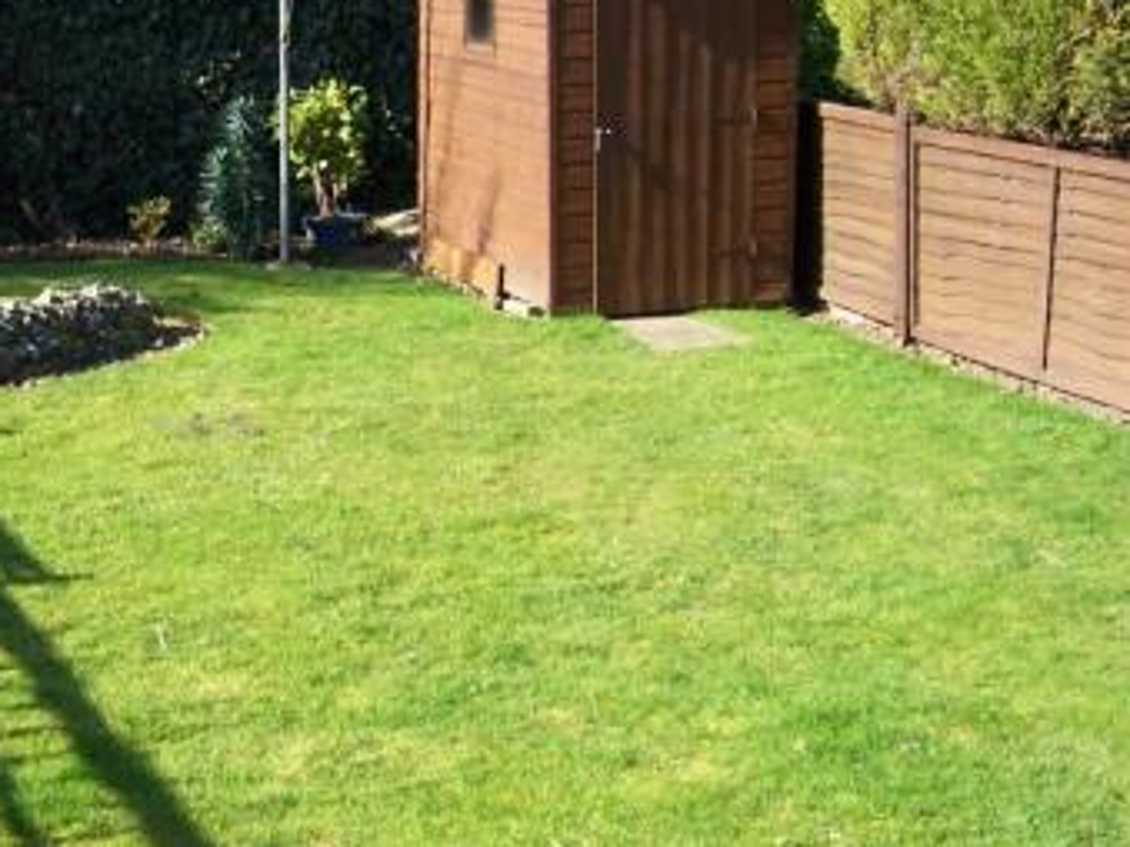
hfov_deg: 30.3
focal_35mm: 62
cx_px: 185
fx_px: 2023
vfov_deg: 23.6
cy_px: 519
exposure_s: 1/350
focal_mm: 6
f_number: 3
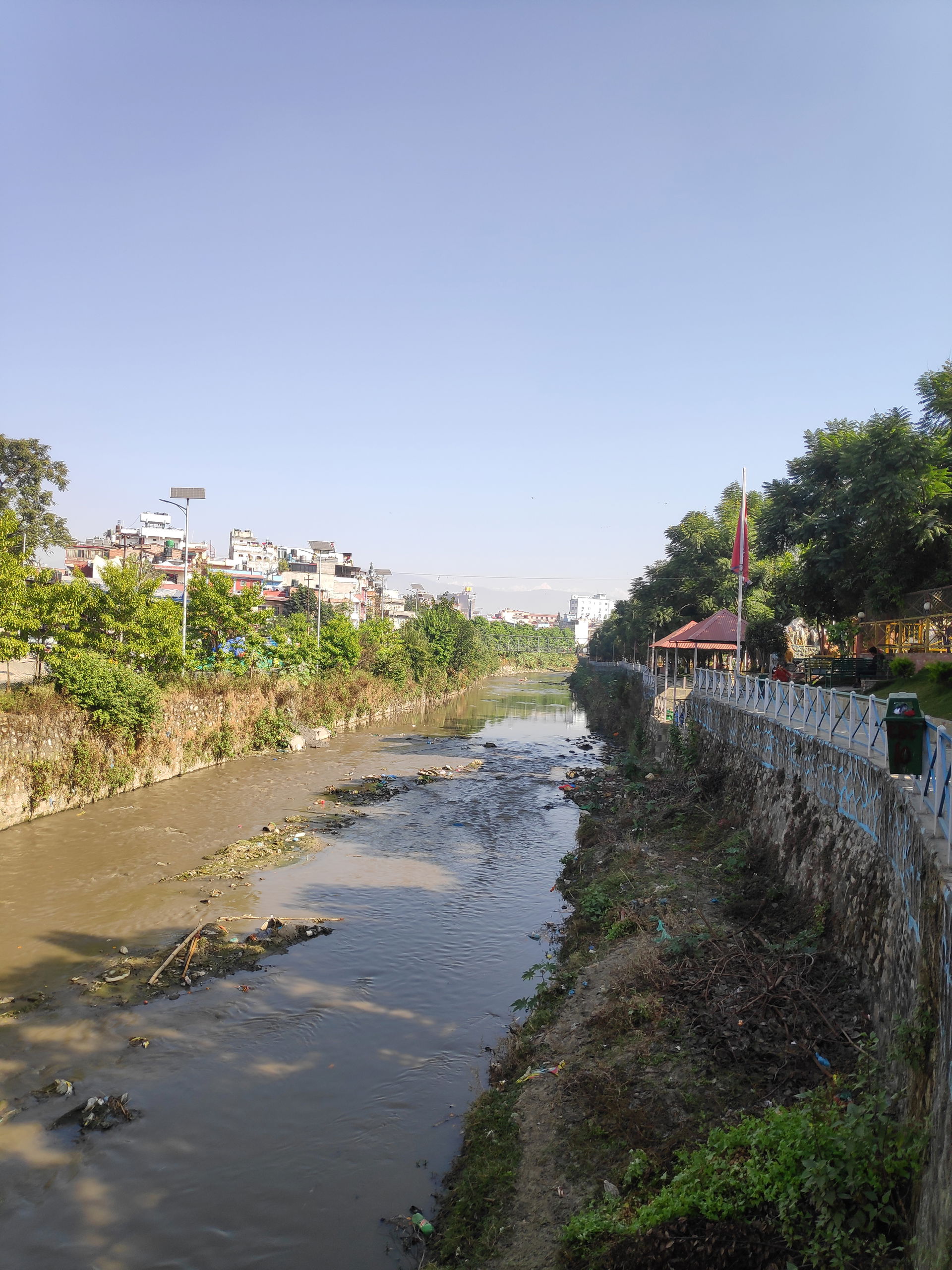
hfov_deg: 66.0
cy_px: 635
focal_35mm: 20
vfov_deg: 81.7
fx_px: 733
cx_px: 476
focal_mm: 3.94
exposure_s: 1/1021
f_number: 1.9
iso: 100
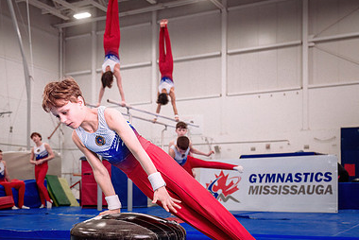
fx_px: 509
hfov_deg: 38.8
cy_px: 182
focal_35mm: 51
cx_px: 171
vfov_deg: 26.2
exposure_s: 1/800
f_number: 2.8
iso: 1600
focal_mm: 30
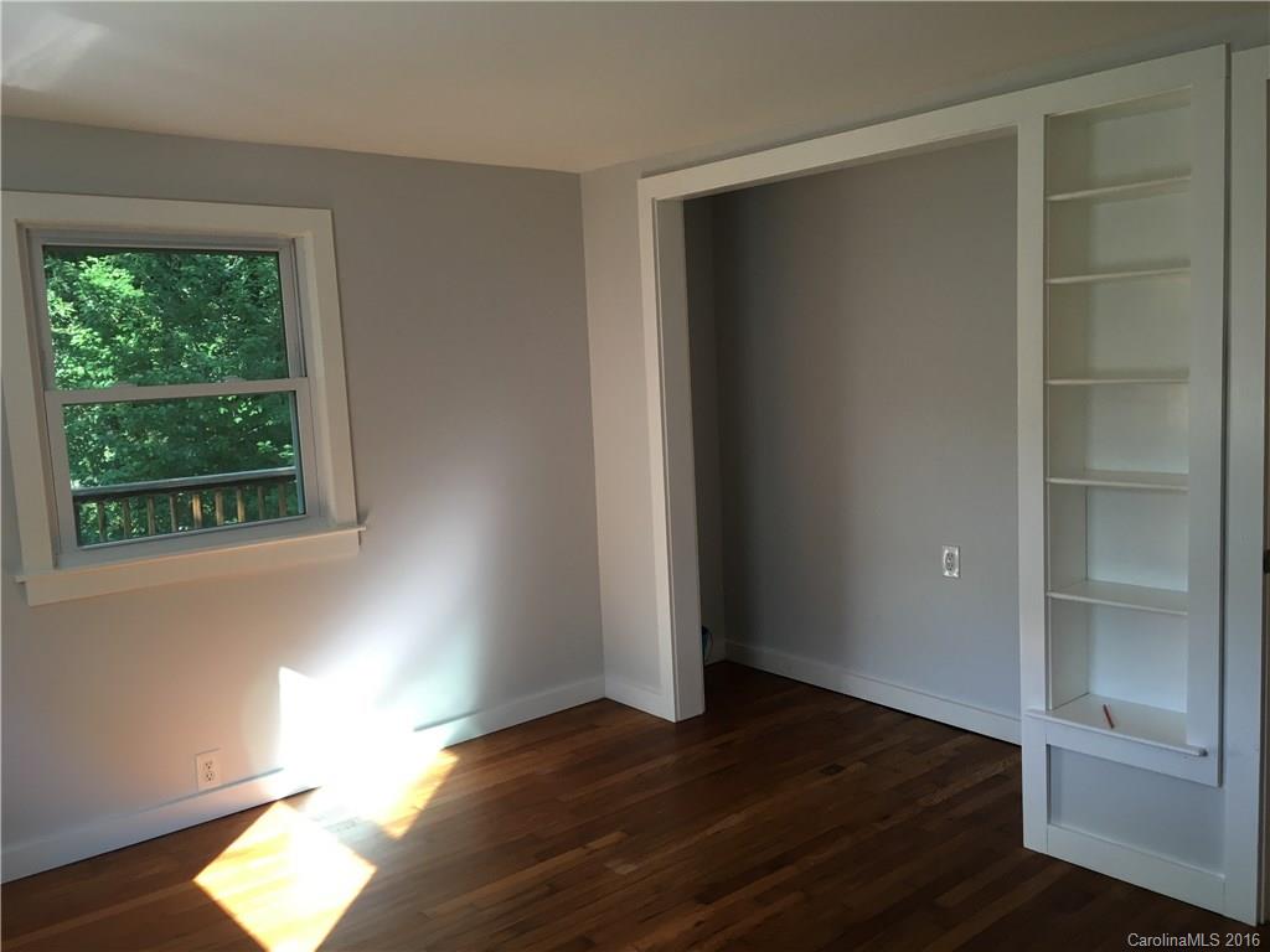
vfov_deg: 48.2
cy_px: 476
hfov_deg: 61.7
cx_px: 635
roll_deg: +2.6
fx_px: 1064
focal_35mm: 29
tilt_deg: -5.4
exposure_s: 1/40
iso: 25
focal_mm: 4.15
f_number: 2.2
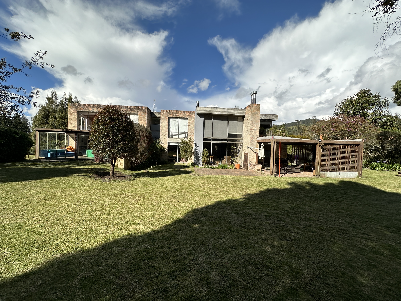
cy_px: 150
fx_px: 162
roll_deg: -1.7
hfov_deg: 102.1
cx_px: 200
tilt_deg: -1.9
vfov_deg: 85.7
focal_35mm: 14
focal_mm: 2.22
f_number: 2.2
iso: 40
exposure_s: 1/2257
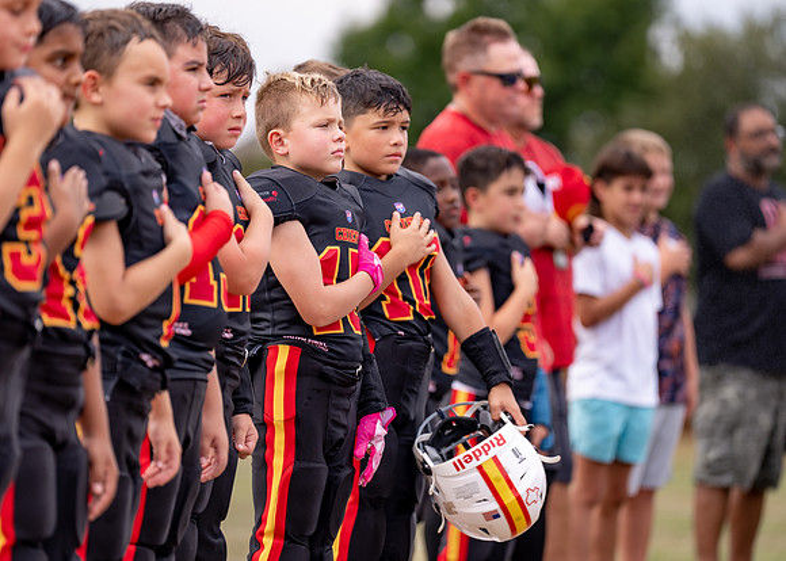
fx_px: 4759
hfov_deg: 9.4
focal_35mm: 213
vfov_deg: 6.7
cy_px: 280
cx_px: 393
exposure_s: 1/1000
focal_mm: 200
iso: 100
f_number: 2.8
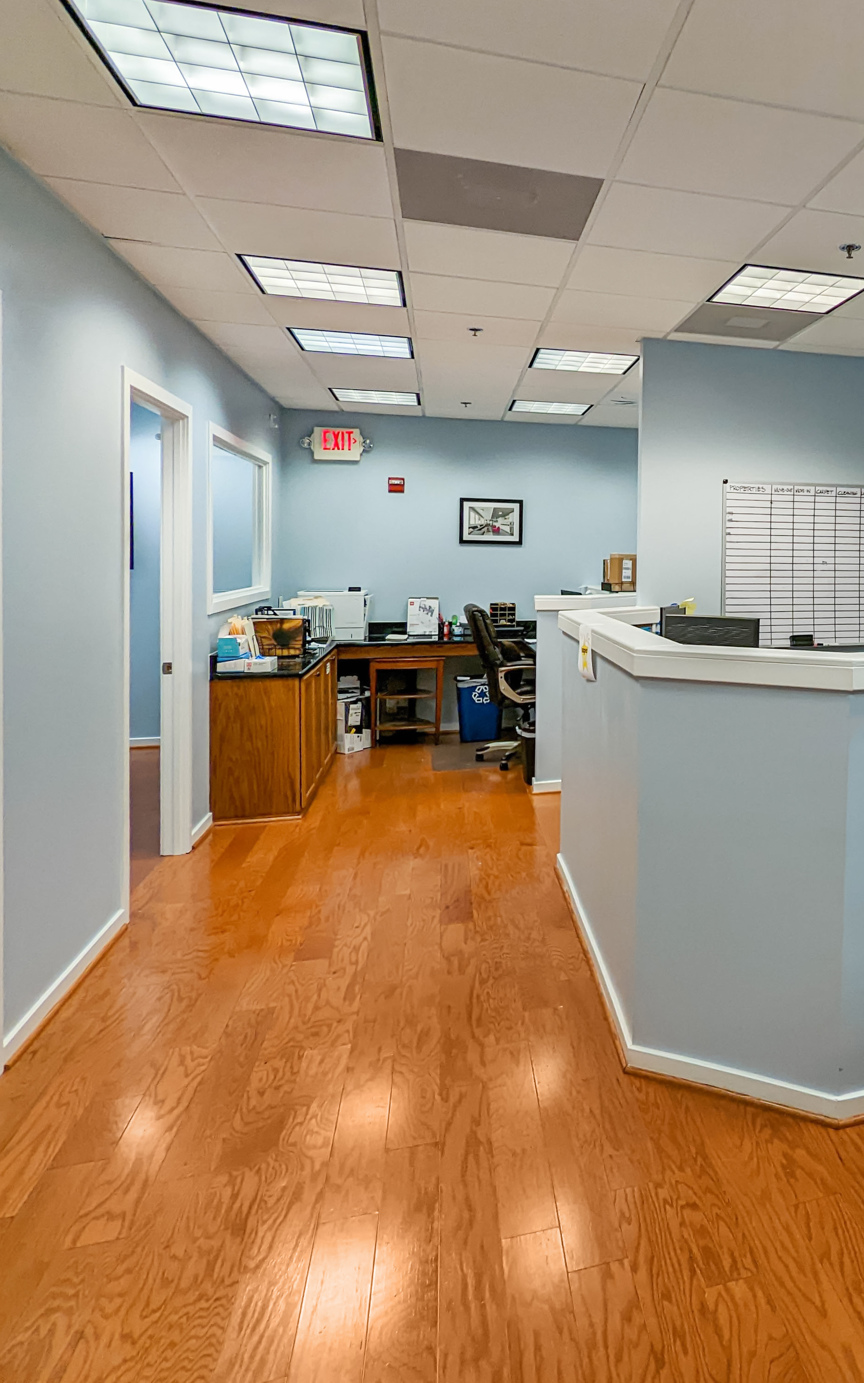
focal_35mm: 23
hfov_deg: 47.2
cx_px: 790
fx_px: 866
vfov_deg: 77.2
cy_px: 699
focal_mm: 2.35
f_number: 2.2
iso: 82
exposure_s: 1/120
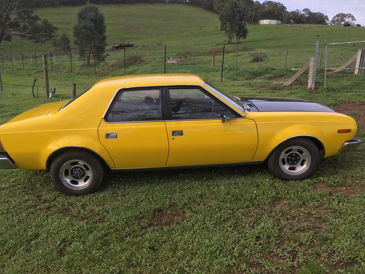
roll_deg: -4.8
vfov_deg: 48.2
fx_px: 306
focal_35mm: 29
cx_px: 182
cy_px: 137
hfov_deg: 61.7
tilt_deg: -13.4
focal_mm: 4.15
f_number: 2.2
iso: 25
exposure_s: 1/425
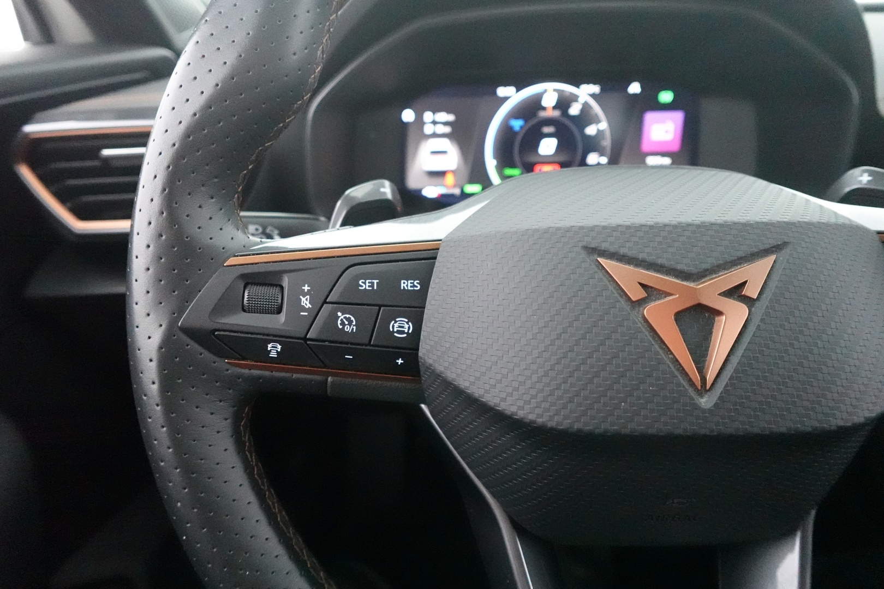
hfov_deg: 84.0
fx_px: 491
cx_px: 442
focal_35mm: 20
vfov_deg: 61.9
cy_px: 294
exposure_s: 1/80
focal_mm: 7.6
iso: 6400
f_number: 2
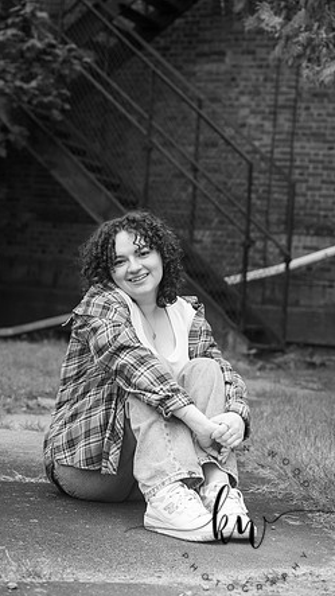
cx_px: 163
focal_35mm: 83
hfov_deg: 14.6
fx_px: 1311
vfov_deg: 25.6
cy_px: 301
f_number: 5
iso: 320
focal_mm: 78
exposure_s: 1/200
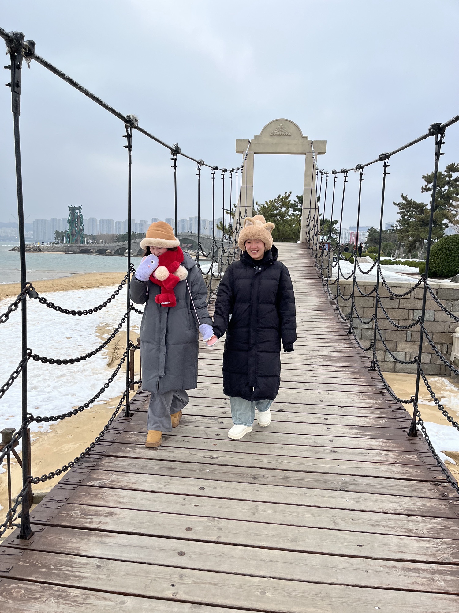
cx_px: 230
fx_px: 460
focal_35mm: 26
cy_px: 306
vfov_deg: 67.3
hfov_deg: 53.1
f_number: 1.6
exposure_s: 1/1086
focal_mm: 5.1
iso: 50
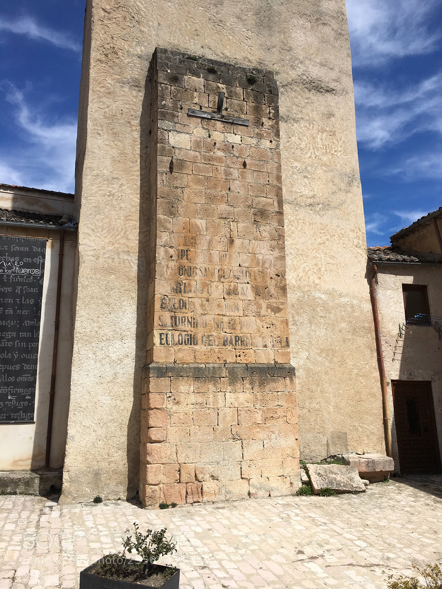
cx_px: 221
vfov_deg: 61.7
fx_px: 494
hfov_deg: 48.2
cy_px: 294
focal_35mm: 29
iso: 25
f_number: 2.2
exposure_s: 1/2262
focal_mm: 4.15
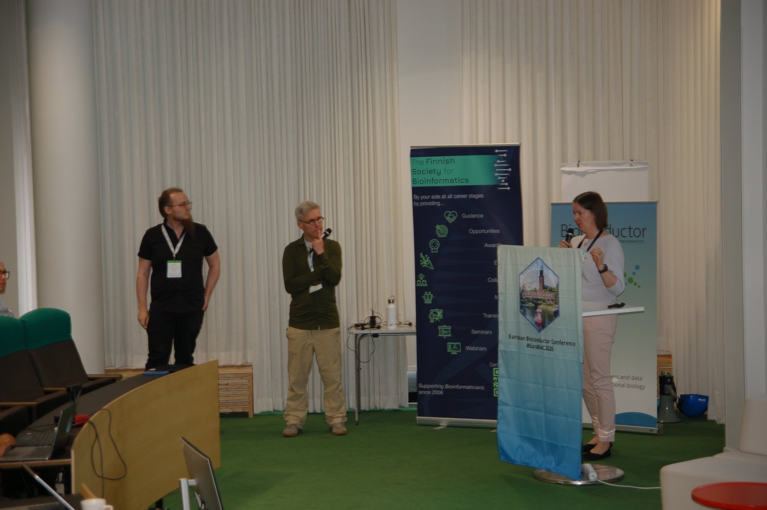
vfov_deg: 18.2
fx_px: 1597
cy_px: 255
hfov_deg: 27.0
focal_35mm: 75
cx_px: 384
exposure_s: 1/60
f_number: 2.8
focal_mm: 50
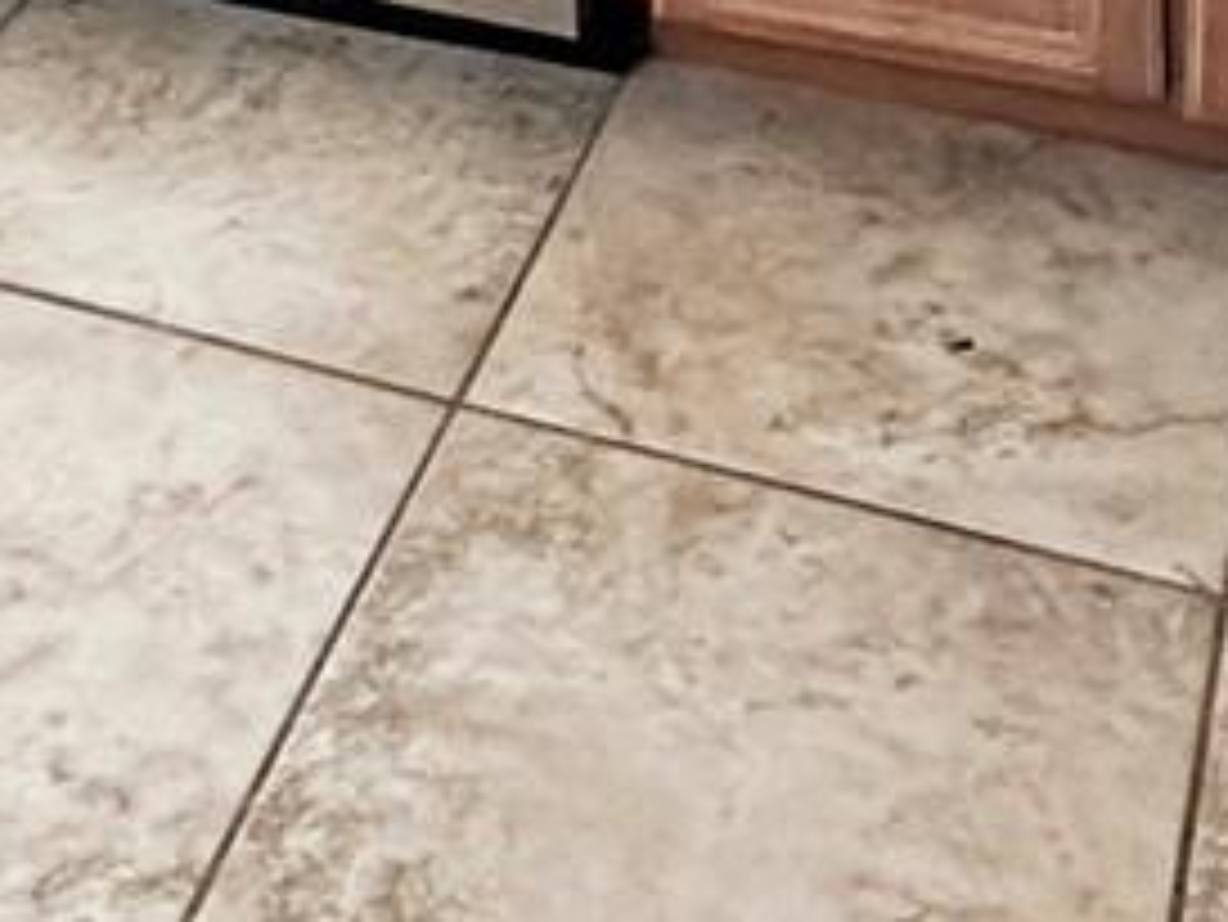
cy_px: -1230
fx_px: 2910
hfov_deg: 23.8
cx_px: 461
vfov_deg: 13.6
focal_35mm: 82
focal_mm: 2.22
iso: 320
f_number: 2.2
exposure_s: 1/77
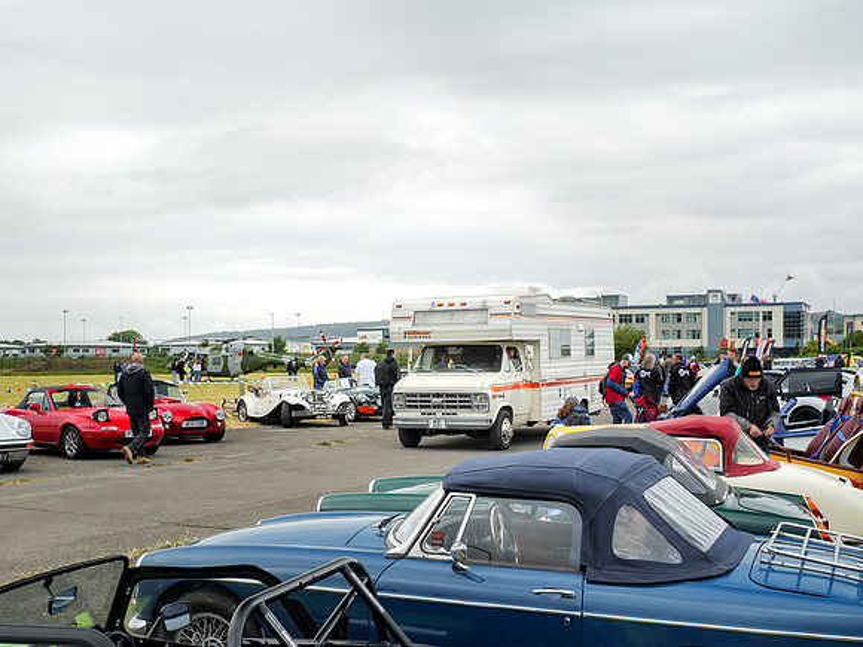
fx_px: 1136
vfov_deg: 31.8
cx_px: 348
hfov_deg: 41.4
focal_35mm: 46
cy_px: 368
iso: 100
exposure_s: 1/200
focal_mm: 19
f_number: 4.5
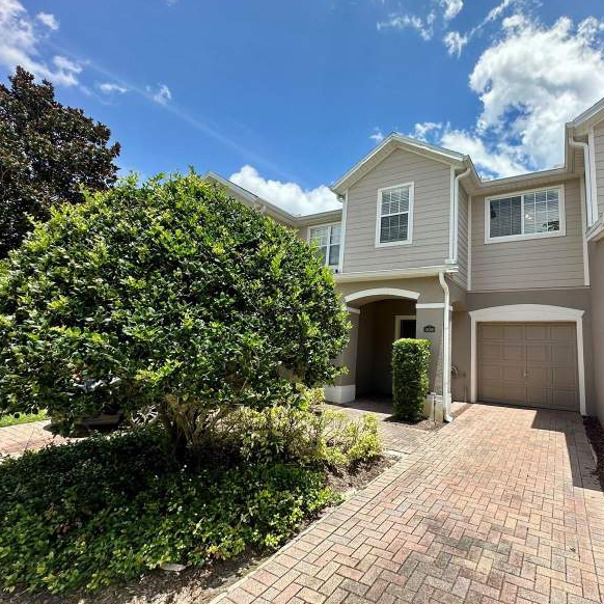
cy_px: 300
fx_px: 336
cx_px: 392
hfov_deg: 81.7
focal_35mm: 17
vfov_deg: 84.0
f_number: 2.2
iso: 50
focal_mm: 2.22
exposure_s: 1/1147
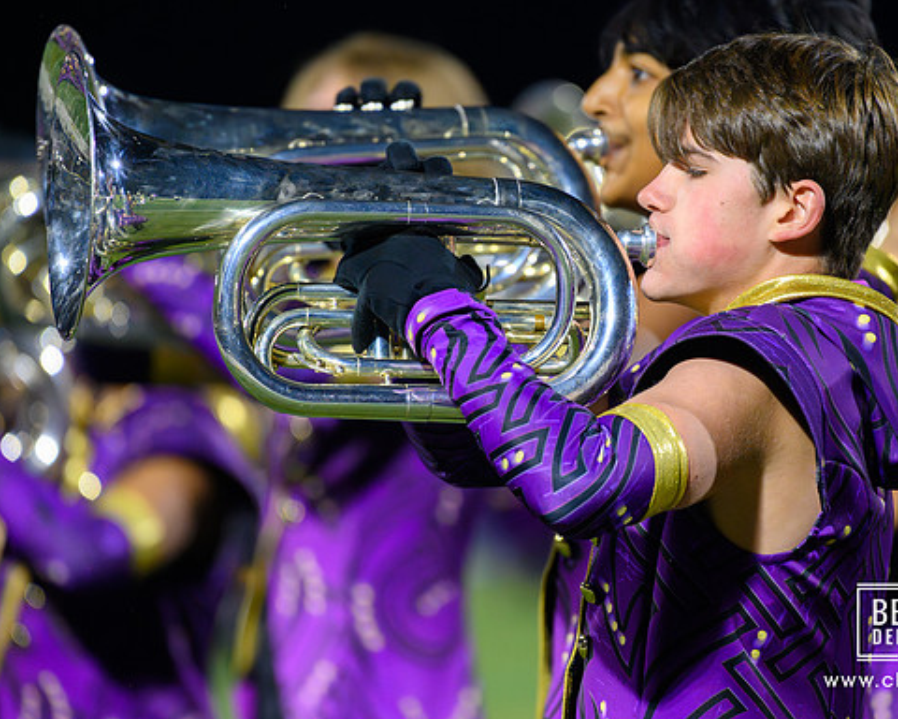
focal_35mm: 567
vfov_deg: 2.7
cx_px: 531
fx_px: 15069
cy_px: 360
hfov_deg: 3.4
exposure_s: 1/500
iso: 12800
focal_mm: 500
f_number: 5.6
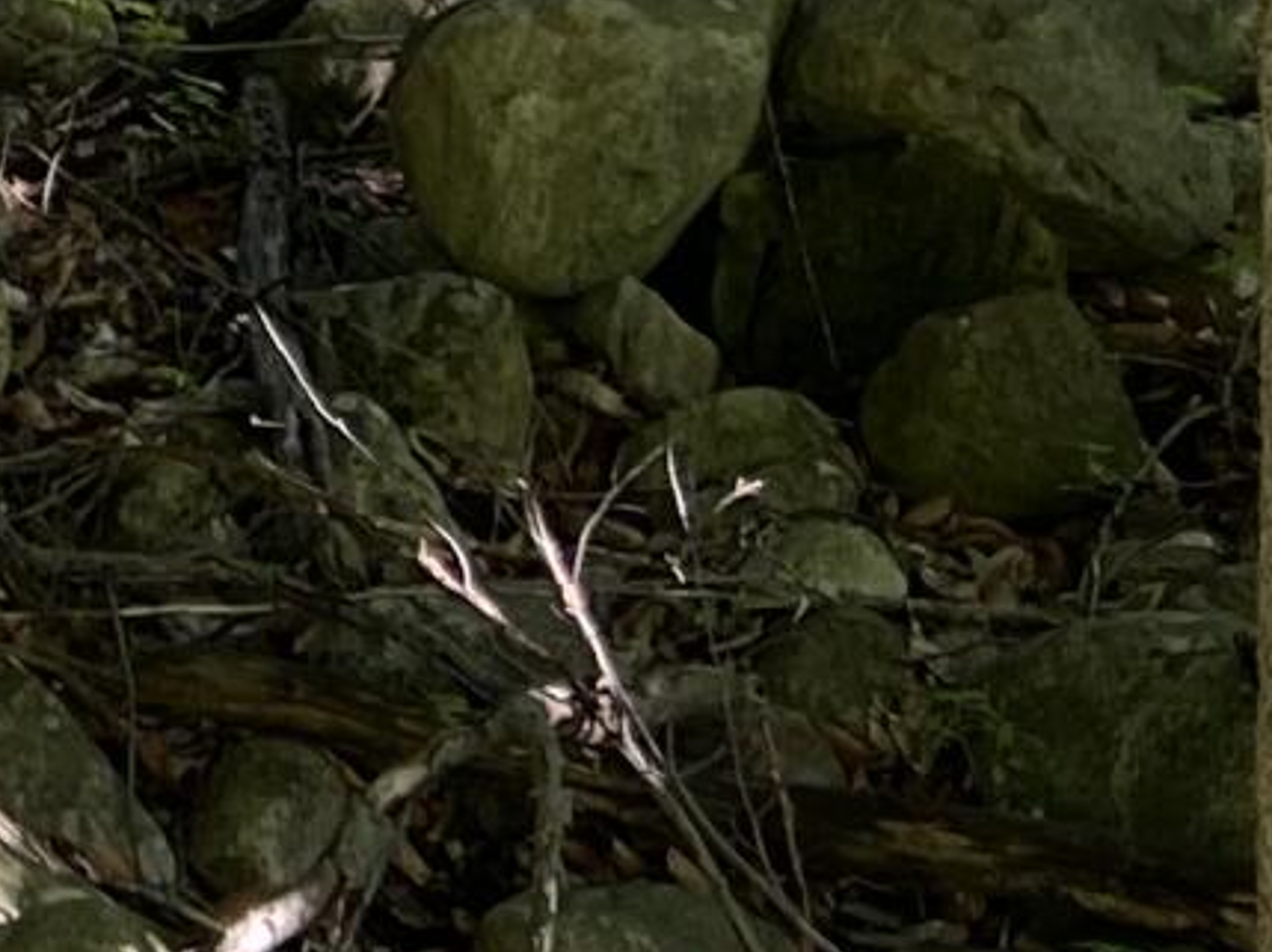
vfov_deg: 7.7
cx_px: -1316
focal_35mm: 182
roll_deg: +3.4
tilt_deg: -3.0
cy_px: -1133
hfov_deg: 10.0
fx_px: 6682
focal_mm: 5.7
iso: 50
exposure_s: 1/164
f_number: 1.5
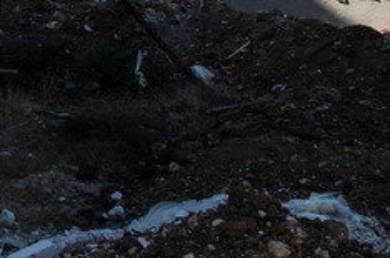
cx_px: -887
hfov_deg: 9.2
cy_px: -547
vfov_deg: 7.3
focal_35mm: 164
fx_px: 1773
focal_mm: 24
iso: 200
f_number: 7.1
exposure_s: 1/400
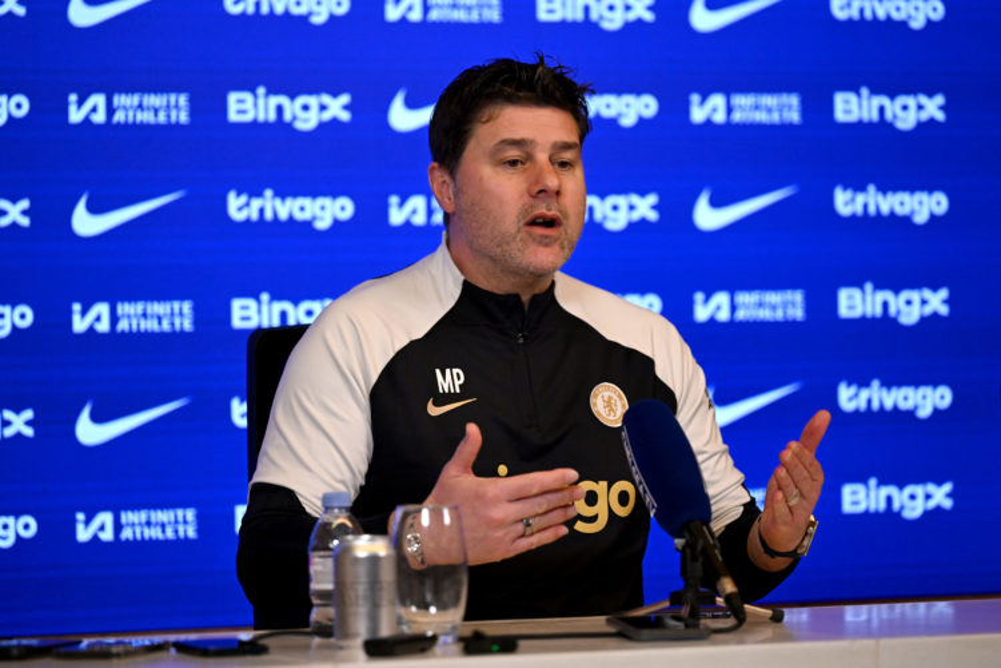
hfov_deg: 12.8
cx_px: 500
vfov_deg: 8.6
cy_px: 334
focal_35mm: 160
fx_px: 4449
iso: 2500
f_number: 2.8
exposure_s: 1/500
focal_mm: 160
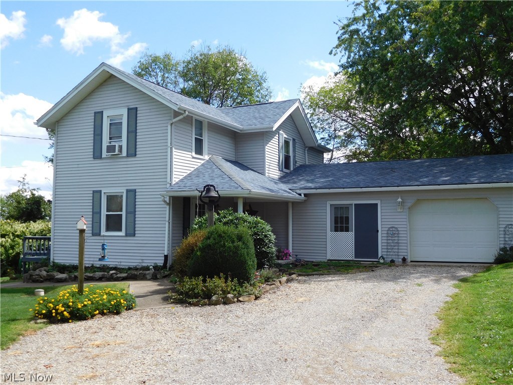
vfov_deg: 40.7
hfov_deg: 52.6
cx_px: 256
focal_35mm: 35
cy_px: 192
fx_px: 519
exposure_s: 1/640
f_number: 3.8
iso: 125
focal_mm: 6.2
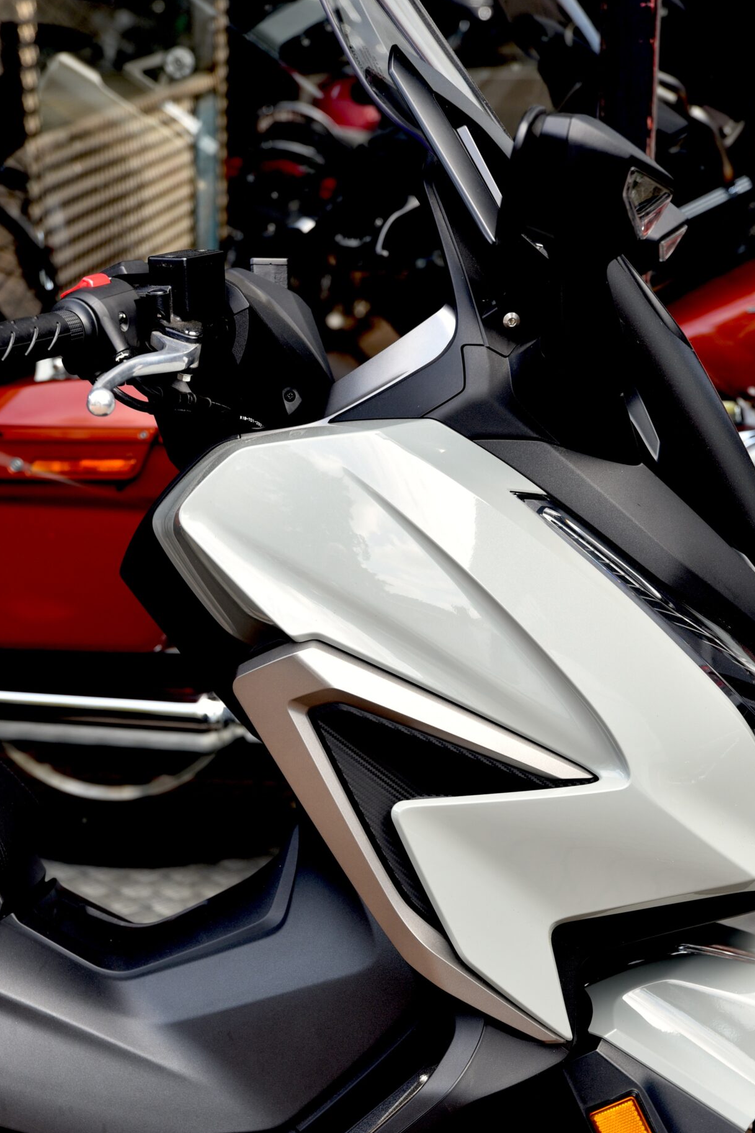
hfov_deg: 15.7
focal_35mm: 87
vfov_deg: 23.2
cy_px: 782
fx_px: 2736
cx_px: 386
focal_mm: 62
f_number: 5
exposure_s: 1/100
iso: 200
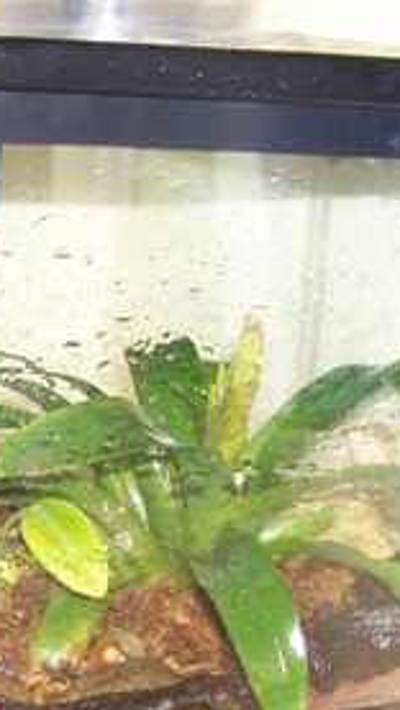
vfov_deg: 24.0
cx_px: -405
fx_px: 1658
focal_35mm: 88
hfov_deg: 12.2
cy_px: 508
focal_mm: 6
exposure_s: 1/60
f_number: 2.8
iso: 80
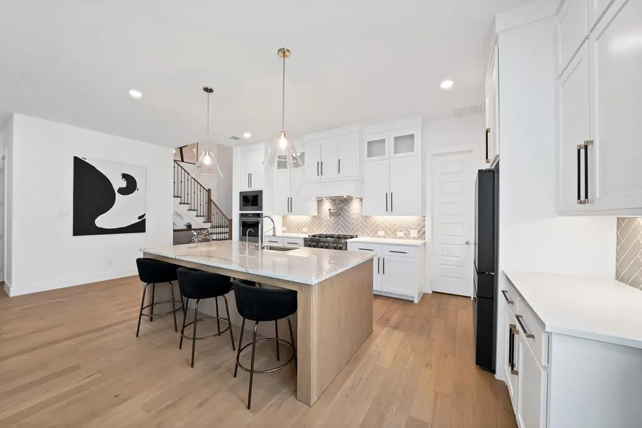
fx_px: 214
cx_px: 321
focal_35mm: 12
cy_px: 214
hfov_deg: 112.6
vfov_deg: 90.0
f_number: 9
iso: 640
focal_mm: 12
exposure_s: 1/2.5
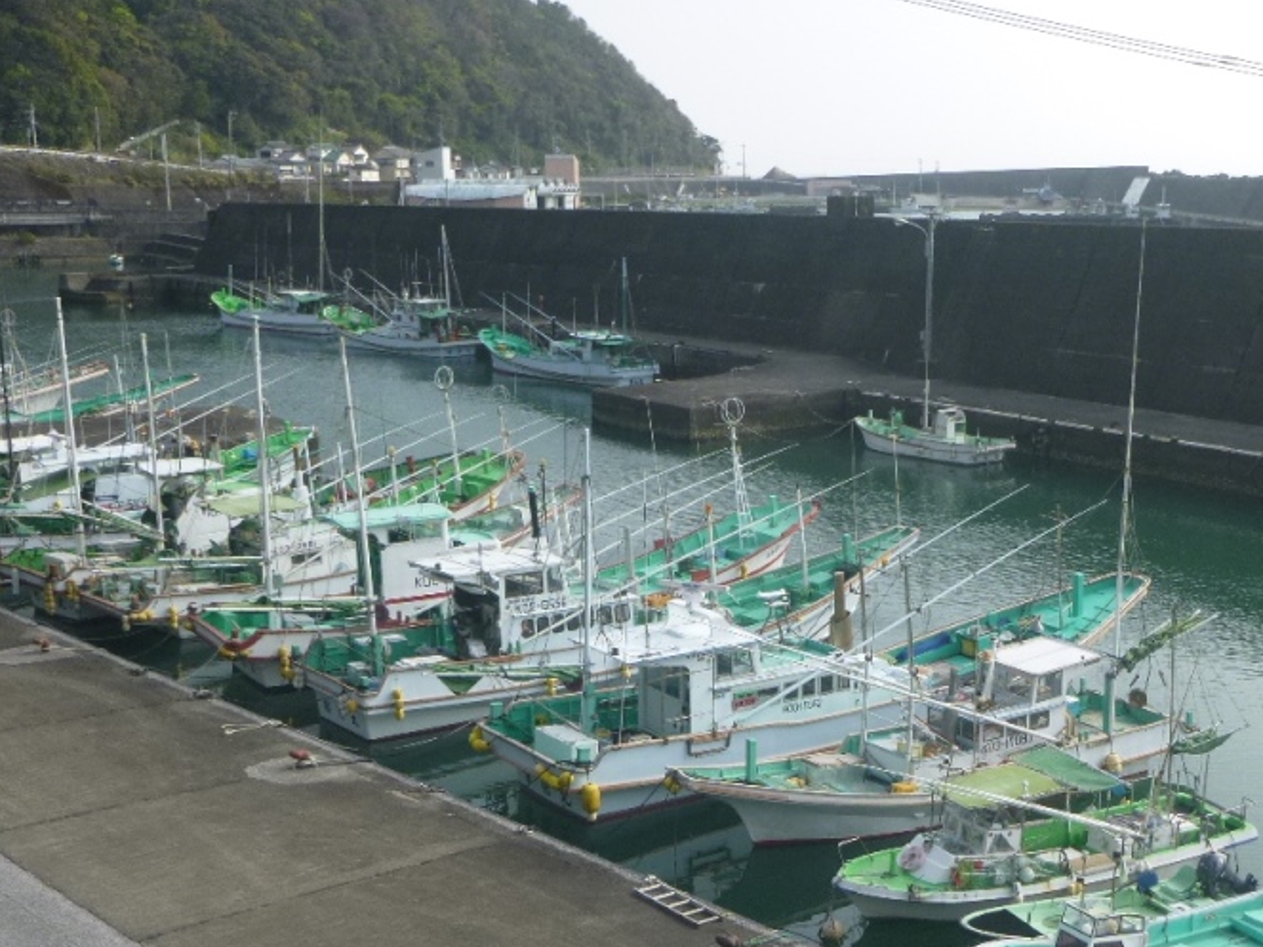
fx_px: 1860
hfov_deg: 37.3
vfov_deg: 28.5
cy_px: 579
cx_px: 773
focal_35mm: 51
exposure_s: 1/320
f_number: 4.3
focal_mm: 5.9
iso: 100
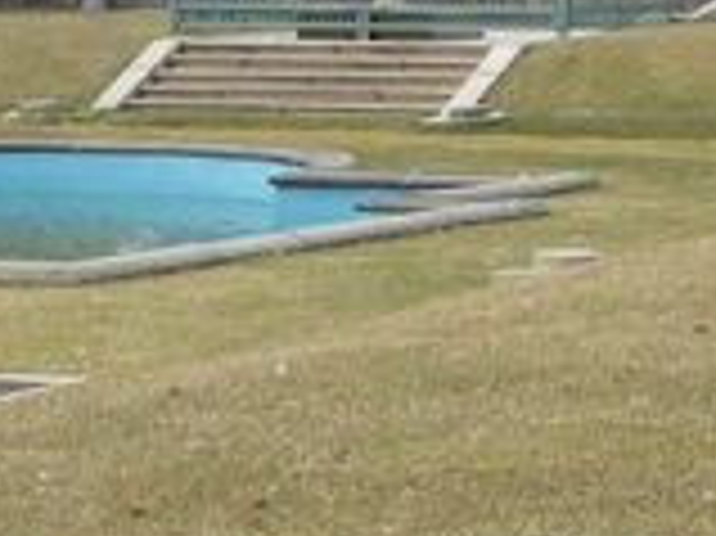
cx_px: 1198
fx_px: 4051
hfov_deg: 9.7
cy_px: -212
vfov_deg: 7.5
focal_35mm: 196
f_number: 3.7
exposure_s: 1/125
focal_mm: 6.7
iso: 80
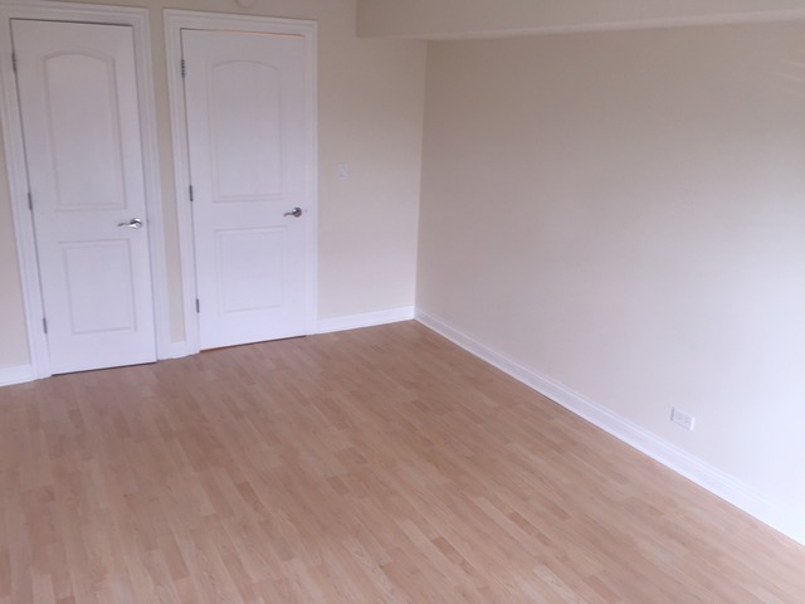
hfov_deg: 61.7
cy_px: 302
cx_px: 402
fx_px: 674
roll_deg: -1.4
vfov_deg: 48.2
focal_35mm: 29
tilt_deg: -17.1
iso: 40
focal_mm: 4.15
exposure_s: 1/30
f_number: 2.2
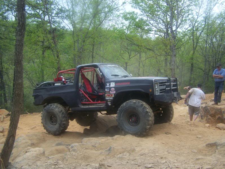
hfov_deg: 48.9
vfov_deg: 37.8
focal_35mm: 38
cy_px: 84
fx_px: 247
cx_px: 112
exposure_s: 1/160
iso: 100
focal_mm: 6.3
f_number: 2.8
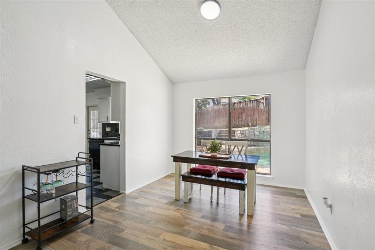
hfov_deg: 93.3
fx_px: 177
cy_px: 125
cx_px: 188
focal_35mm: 17
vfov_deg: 70.4
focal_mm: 17
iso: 250
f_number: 8
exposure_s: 1/30
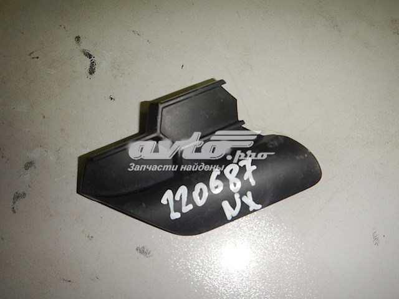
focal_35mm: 28
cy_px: 150
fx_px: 323
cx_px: 200
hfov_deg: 63.4
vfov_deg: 49.7
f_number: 3.9
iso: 200
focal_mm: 5
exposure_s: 1/30
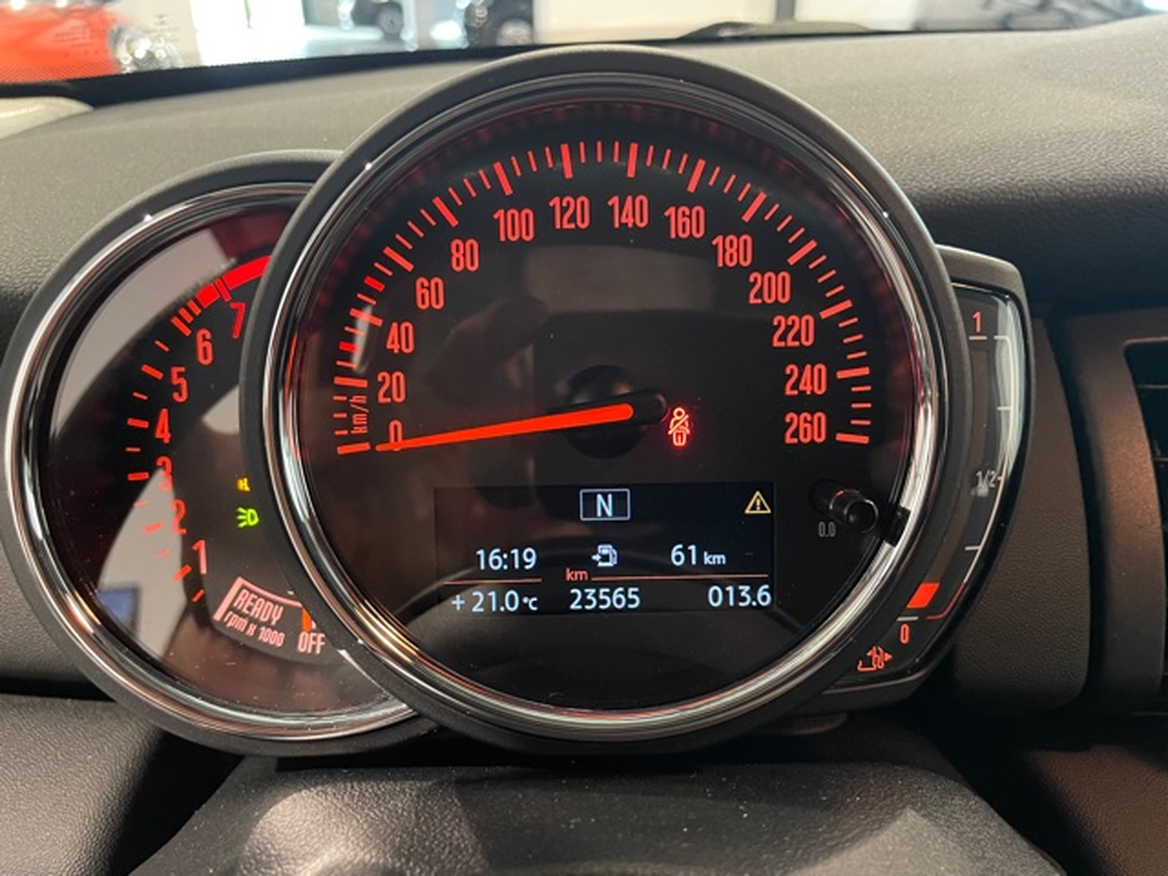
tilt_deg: -27.6
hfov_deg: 67.3
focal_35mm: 26
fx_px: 877
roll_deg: +0.3
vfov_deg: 53.1
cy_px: 438
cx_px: 584
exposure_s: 1/30
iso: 640
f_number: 1.6
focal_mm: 4.2
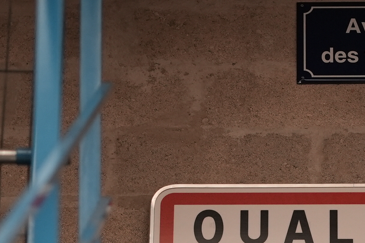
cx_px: 371
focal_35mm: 295
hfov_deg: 7.0
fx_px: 2991
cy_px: 303
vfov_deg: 4.6
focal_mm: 85
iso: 2000
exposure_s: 1/125
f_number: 1.8
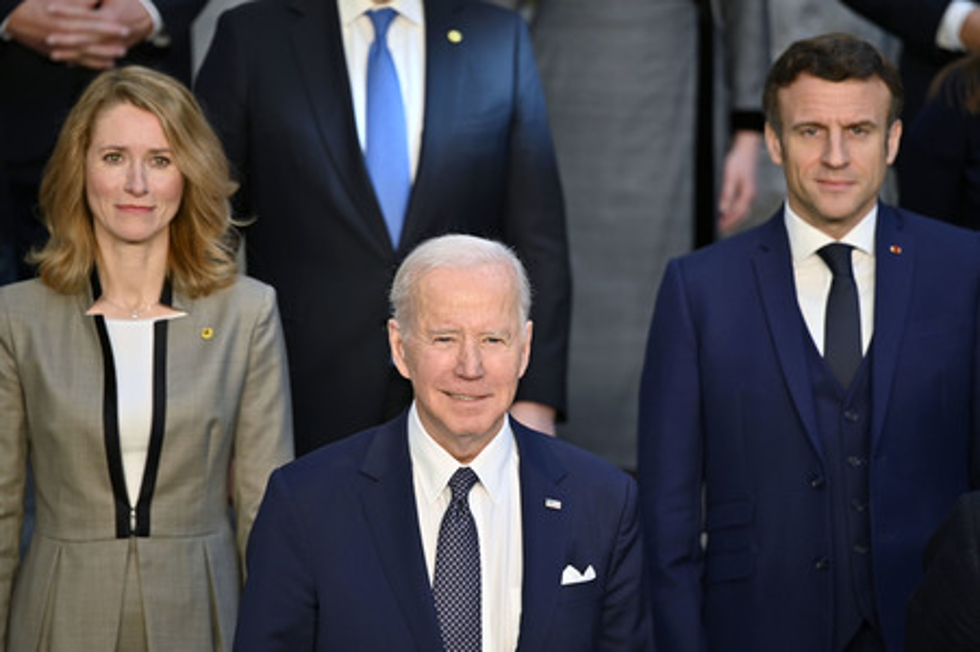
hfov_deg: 10.3
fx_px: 5440
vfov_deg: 6.9
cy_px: 326
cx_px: 490
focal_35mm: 200
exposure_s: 1/400
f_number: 2.8
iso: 400
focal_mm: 200
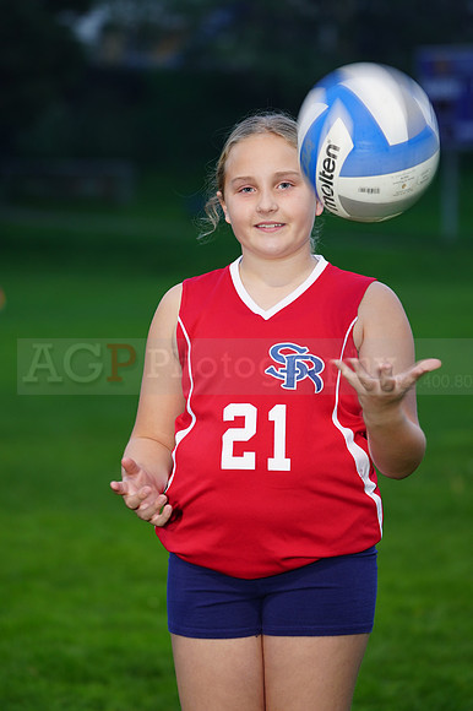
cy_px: 356
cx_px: 236
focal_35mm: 189
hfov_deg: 7.3
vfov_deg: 10.9
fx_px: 3729
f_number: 5.6
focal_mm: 189
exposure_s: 1/25
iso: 320
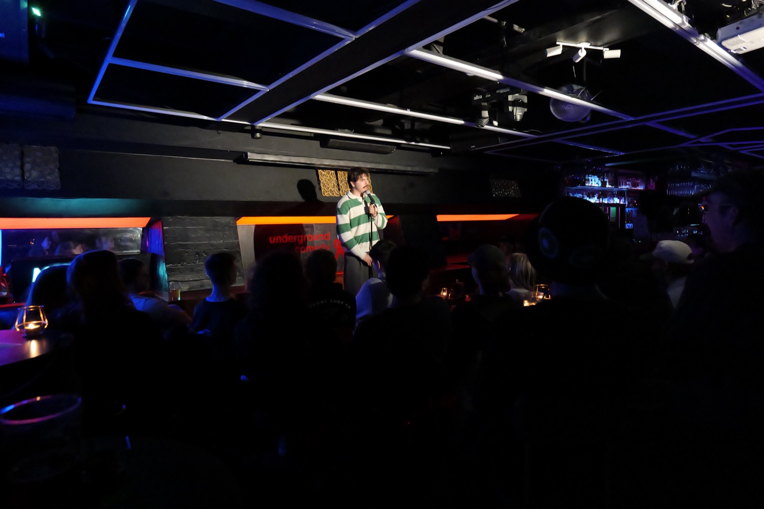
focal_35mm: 20
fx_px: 424
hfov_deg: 84.0
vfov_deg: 61.9
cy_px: 254
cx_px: 382
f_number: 5.6
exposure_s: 1/80
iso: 25600
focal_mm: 20
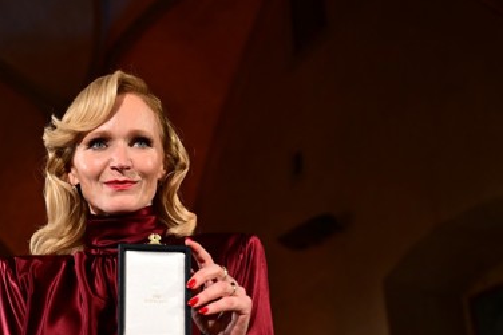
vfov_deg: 17.7
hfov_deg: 25.7
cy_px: 176
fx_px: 1075
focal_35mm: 77
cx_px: 68
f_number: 3.5
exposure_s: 1/200
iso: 1600
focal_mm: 42
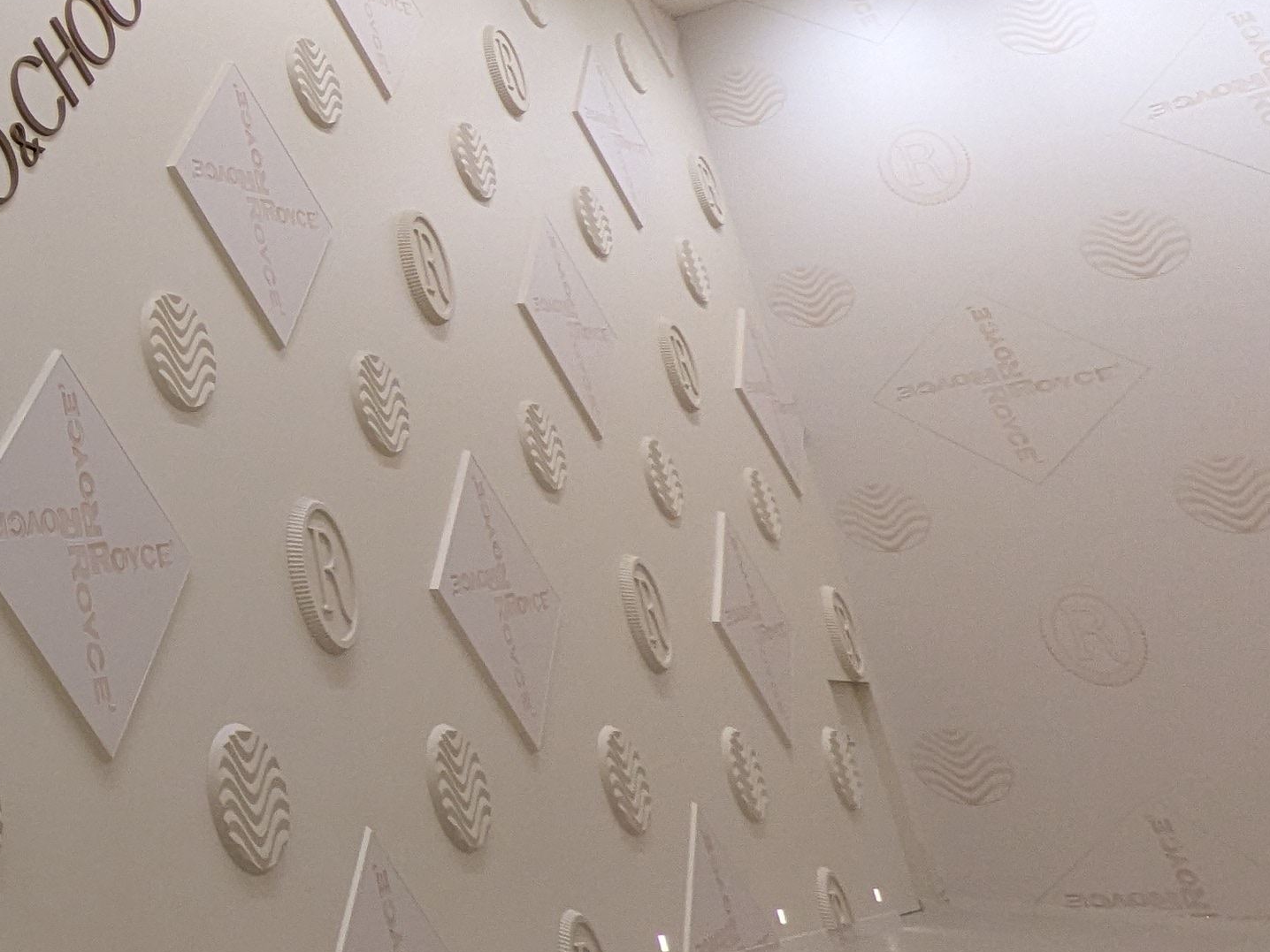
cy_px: 183
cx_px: -481
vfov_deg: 35.6
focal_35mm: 39
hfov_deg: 32.2
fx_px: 1431
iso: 76
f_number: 2.2
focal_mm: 1.85
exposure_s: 1/30
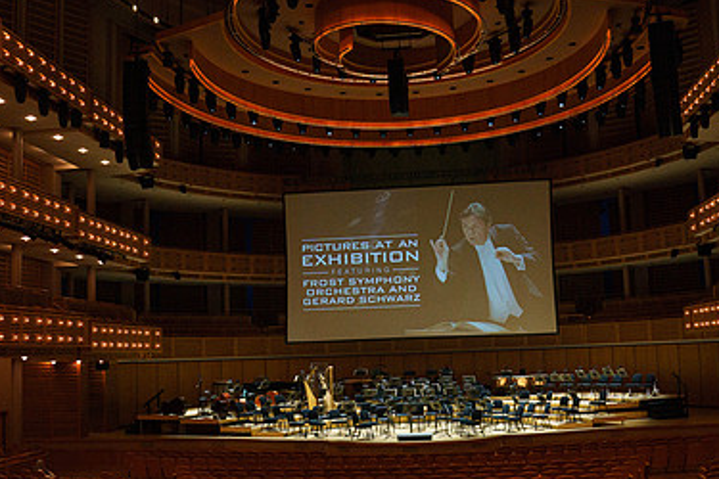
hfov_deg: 50.7
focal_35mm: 38
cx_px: 380
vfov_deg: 34.9
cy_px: 288
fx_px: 759
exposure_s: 1/200
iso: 3200
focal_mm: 24
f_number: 7.1
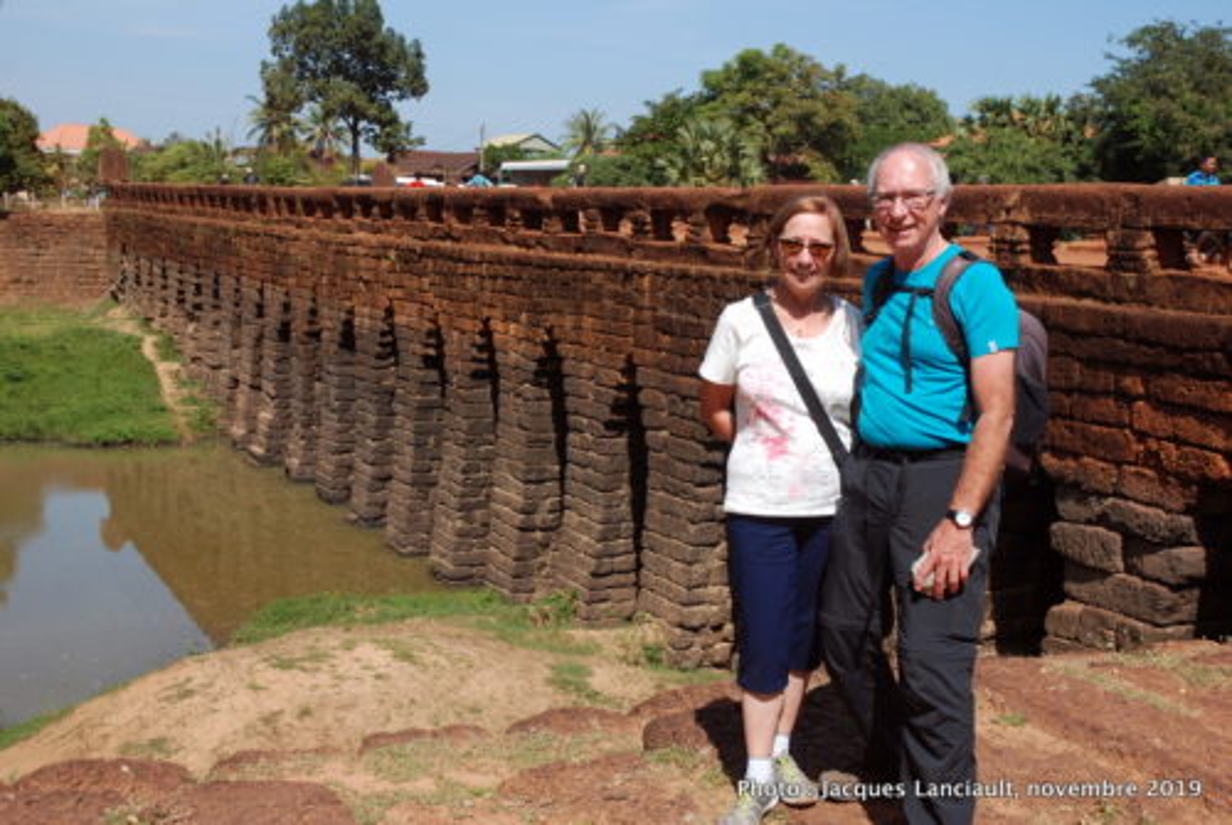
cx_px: 616
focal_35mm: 44
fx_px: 1491
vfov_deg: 30.9
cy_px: 412
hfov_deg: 44.9
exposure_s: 1/250
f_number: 8
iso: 100
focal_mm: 29
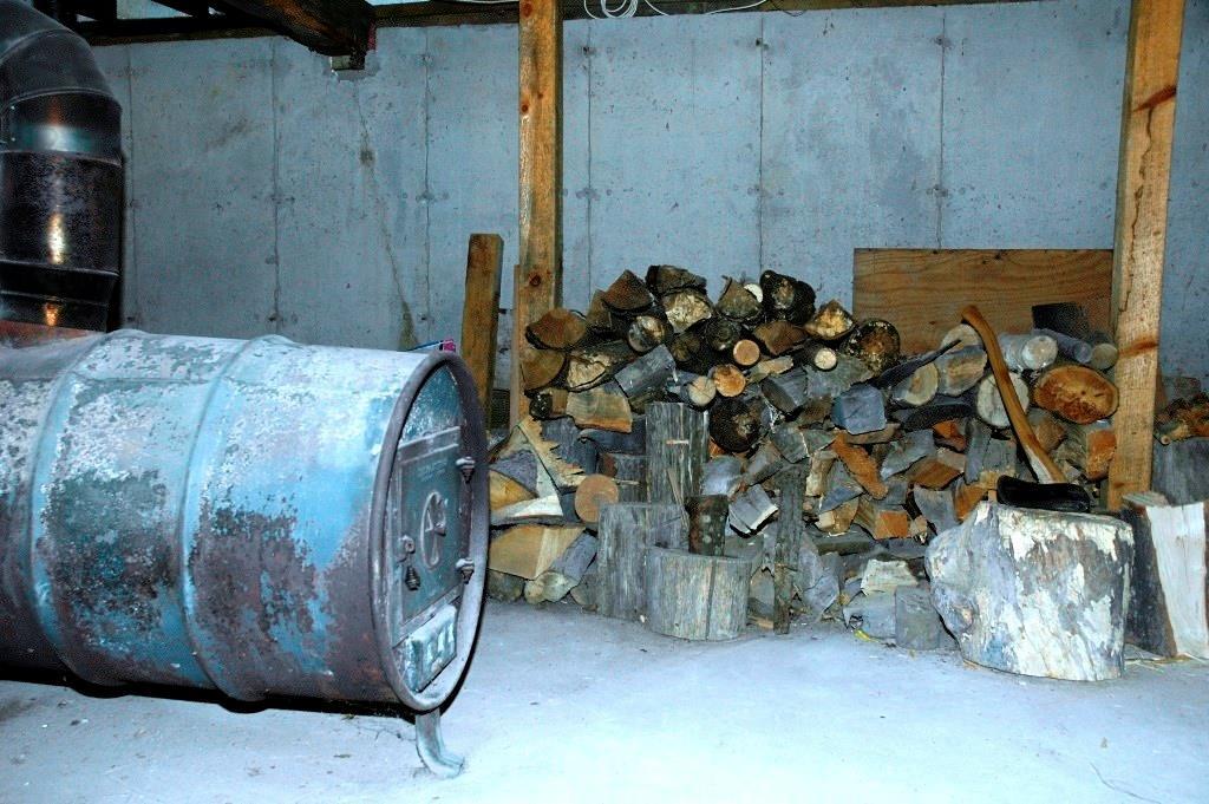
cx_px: 604
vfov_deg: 36.8
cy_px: 402
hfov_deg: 53.2
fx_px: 1208
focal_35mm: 36
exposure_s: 1/60
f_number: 5.6
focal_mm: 24
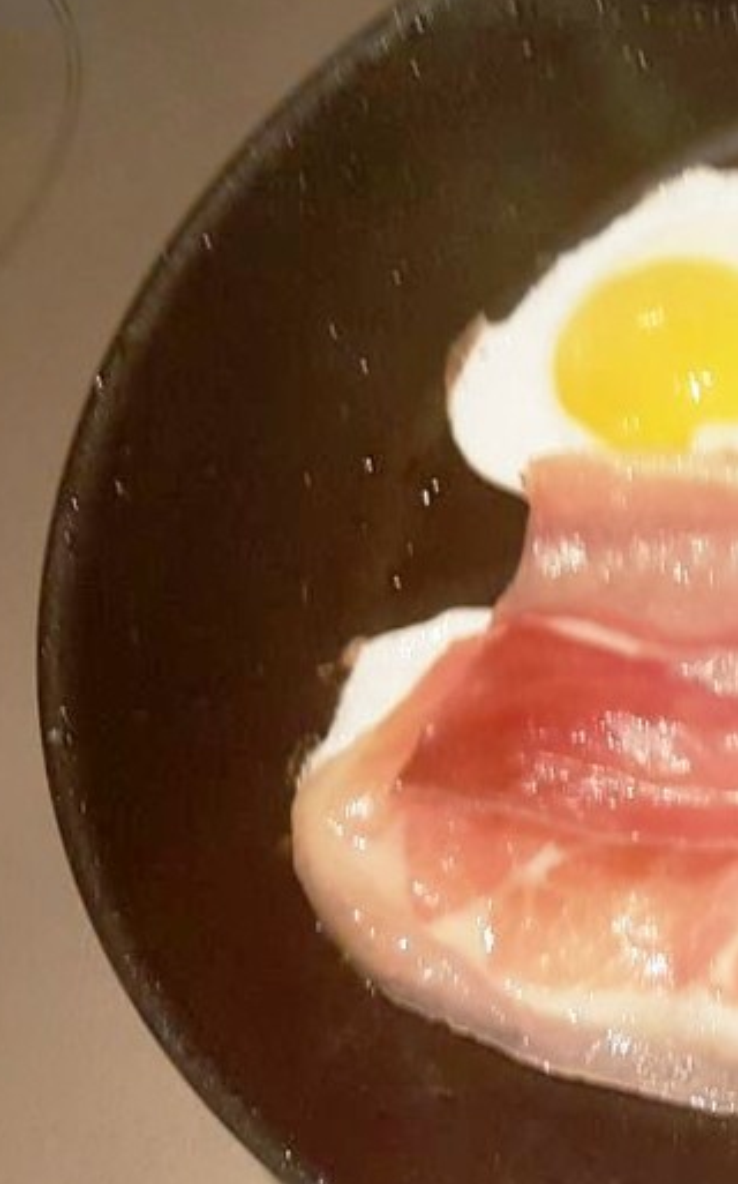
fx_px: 1611
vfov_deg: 40.3
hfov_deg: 23.2
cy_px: 595
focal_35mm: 50
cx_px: 929
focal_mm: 4.2
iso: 200
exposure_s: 1/25
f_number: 1.7
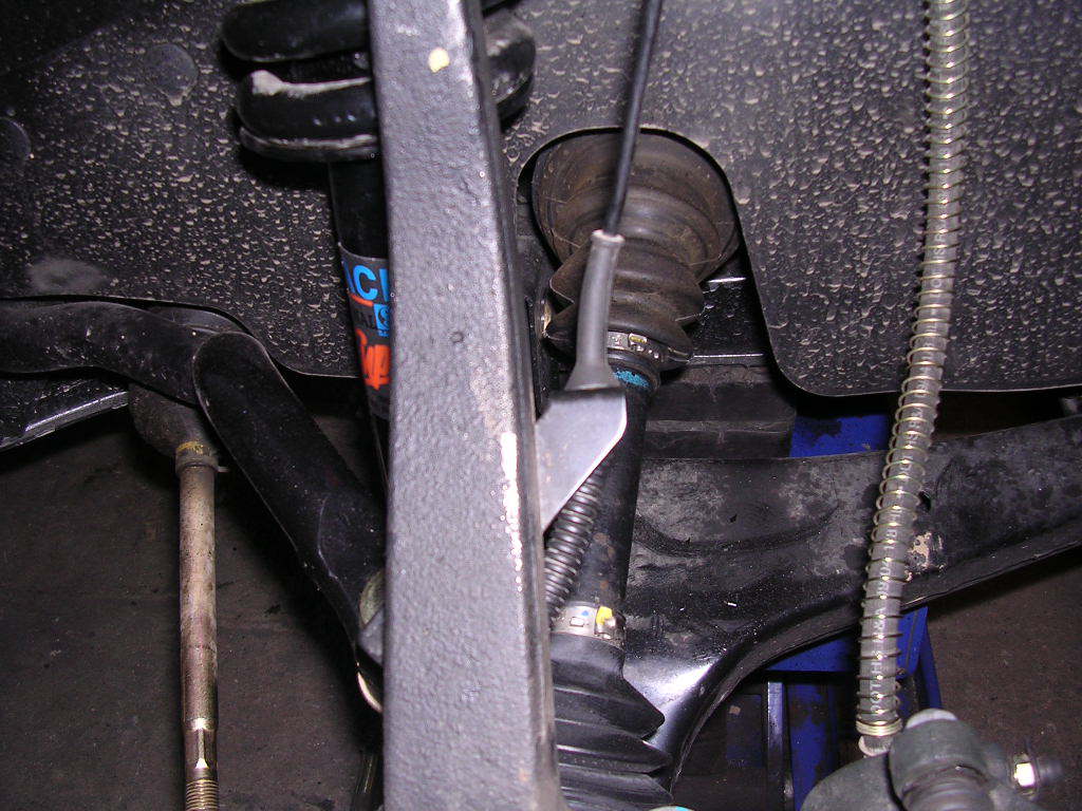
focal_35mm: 38
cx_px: 541
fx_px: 1188
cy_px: 406
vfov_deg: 37.7
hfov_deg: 49.0
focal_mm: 5.8
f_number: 2.8
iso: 100
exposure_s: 1/60.1
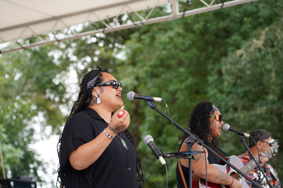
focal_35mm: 105
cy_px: 94
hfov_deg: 19.5
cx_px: 142
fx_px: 825
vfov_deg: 13.0
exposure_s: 1/160
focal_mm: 105
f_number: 4
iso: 125
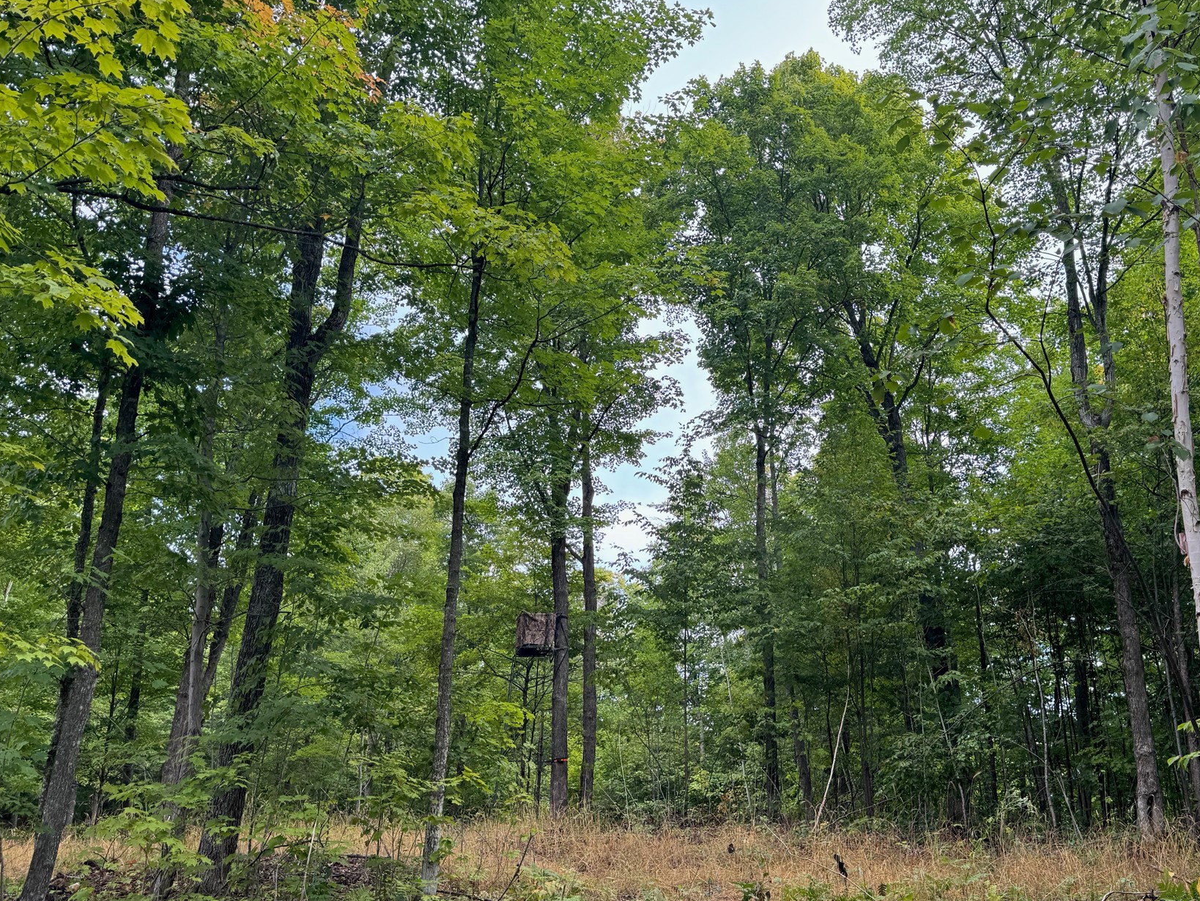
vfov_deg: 46.6
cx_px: 709
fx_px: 1040
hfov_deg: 59.5
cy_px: 532
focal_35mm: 30
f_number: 1.78
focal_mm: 6.76
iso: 80
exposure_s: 1/409
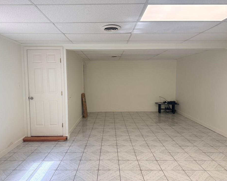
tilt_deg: -4.8
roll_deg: +0.2
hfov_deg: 66.0
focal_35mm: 26
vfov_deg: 54.9
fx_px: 175
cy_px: 93
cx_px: 108
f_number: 1.78
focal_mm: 6.76
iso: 200
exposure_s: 1/225
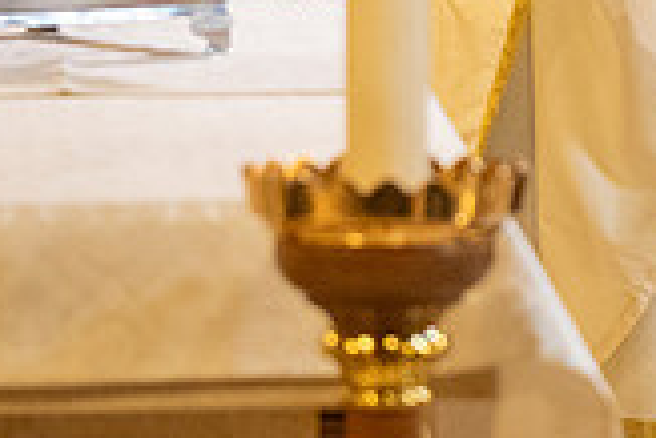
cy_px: -231
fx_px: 7131
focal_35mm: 391
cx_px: 950
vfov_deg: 3.5
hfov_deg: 5.2
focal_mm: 110
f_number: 4
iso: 3200
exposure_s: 1/200
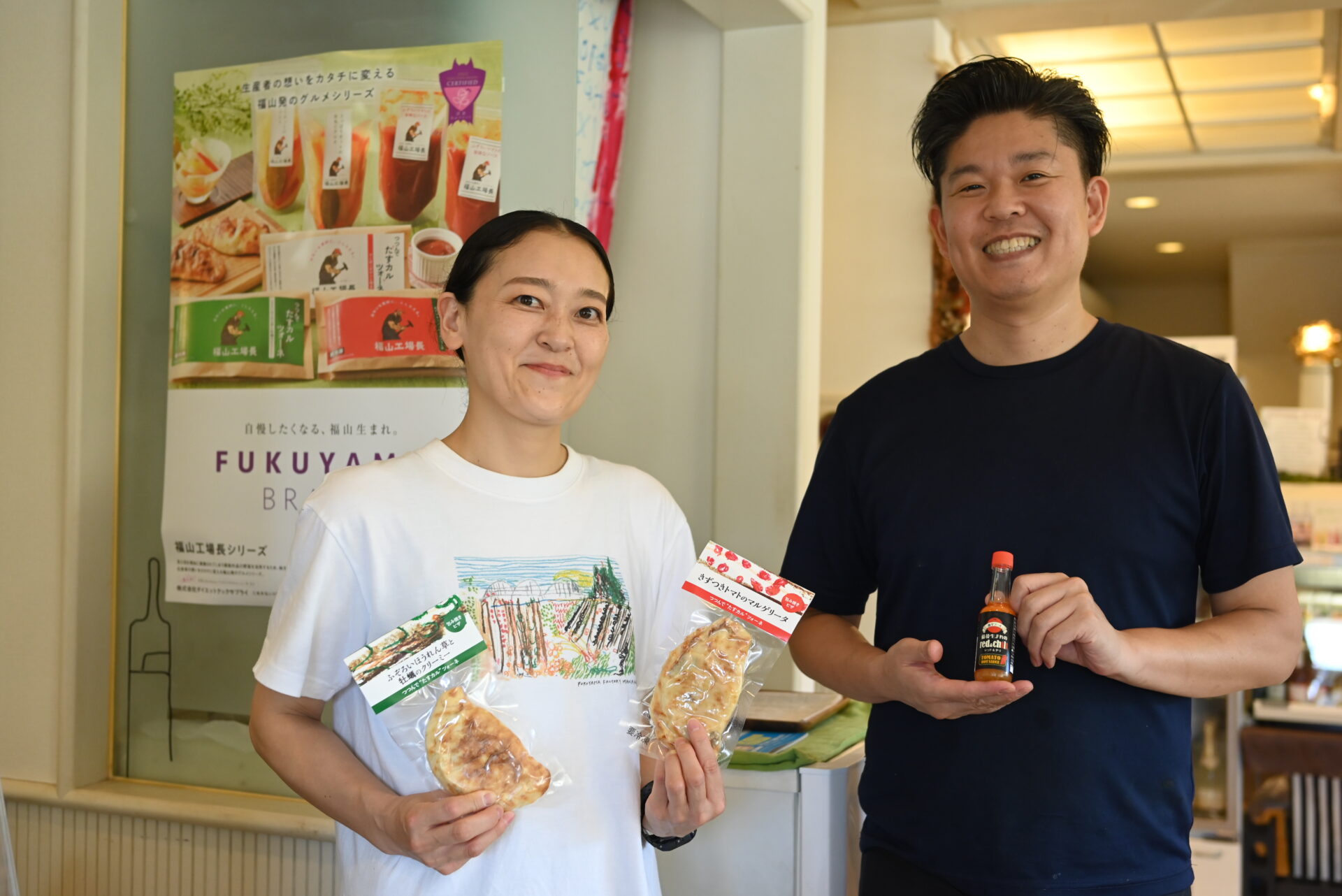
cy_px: 448
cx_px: 671
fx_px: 1492
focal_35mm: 40
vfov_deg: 33.4
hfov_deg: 48.4
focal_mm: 40
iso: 1400
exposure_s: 1/200
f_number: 3.5
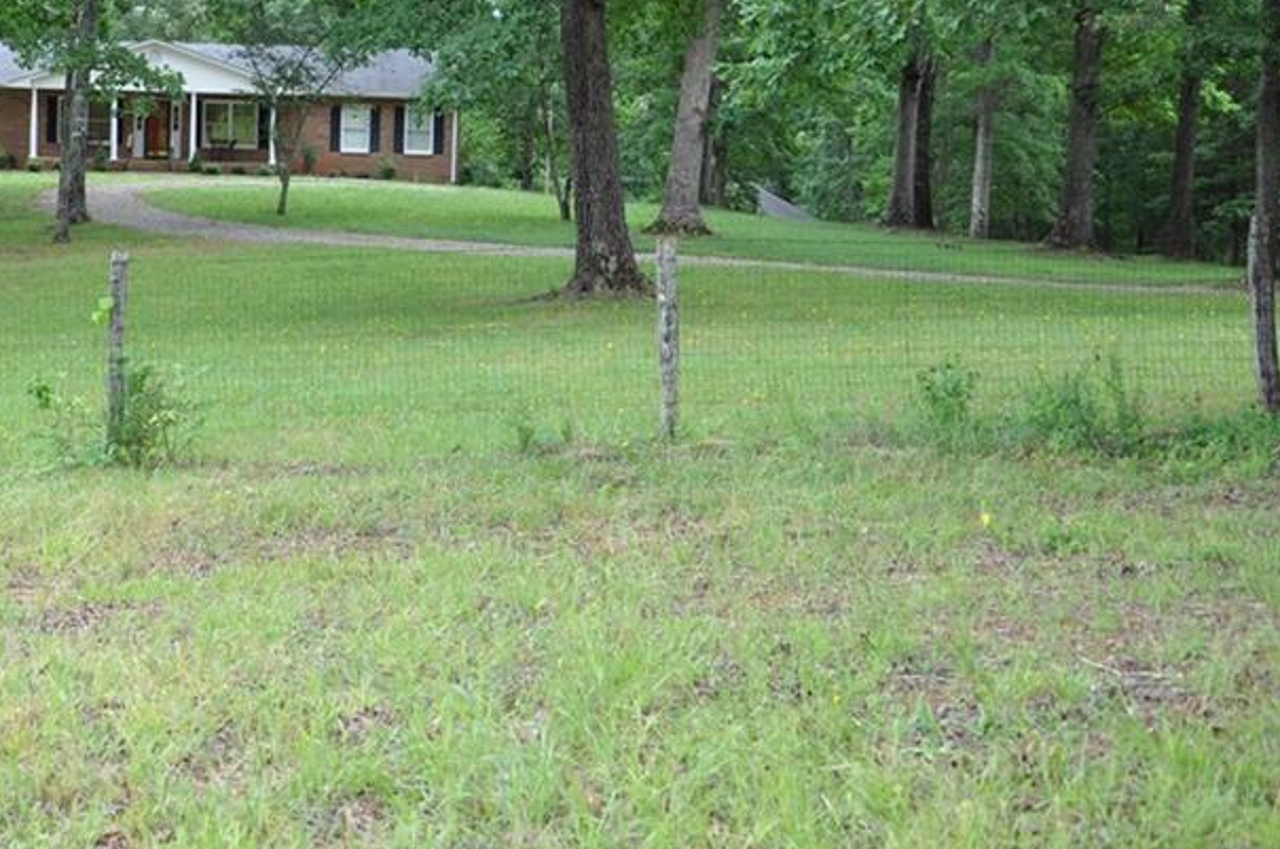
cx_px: 222
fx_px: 2342
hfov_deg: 29.7
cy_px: 162
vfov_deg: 20.3
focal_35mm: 66
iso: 250
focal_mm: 26
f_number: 5.6
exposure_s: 1/125
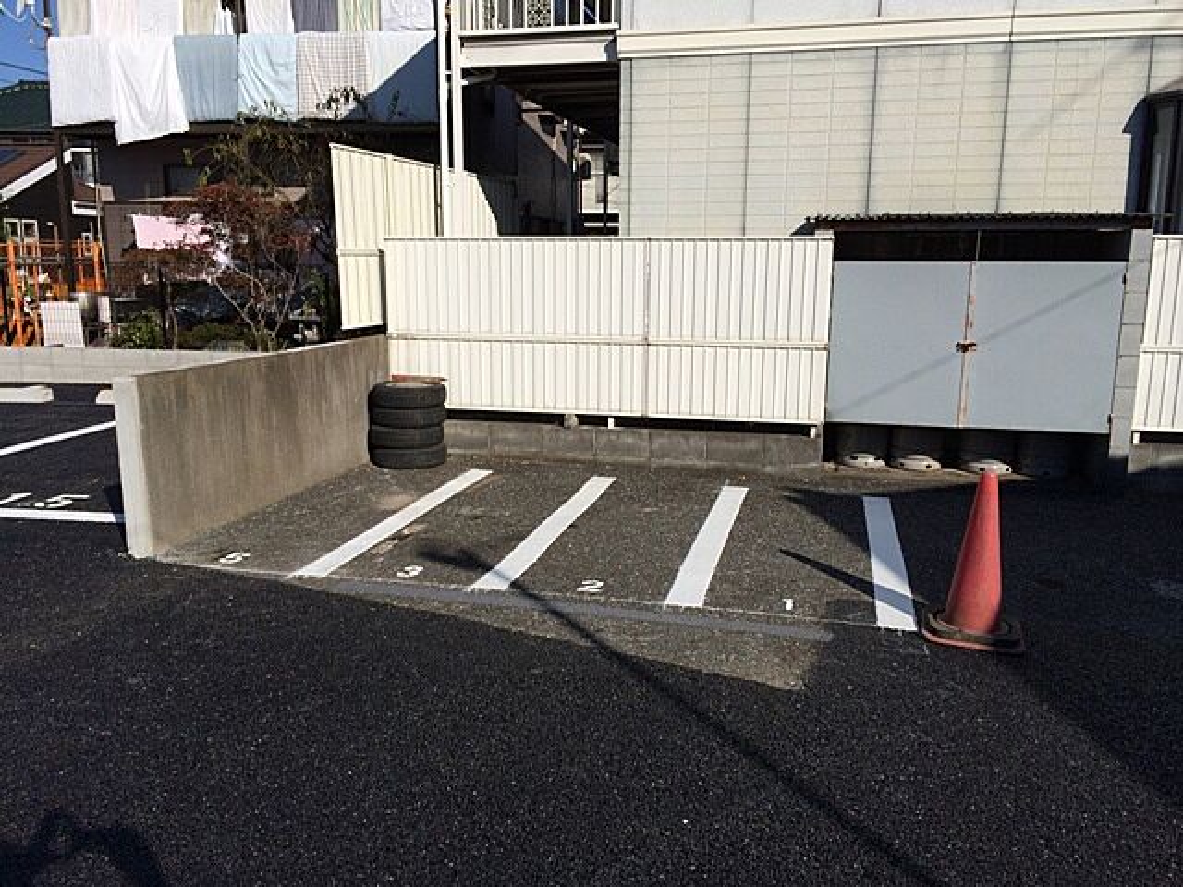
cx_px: 592
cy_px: 444
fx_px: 1025
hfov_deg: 60.0
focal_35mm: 30
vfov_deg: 46.8
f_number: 2.2
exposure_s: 1/4566
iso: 40
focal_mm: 4.12
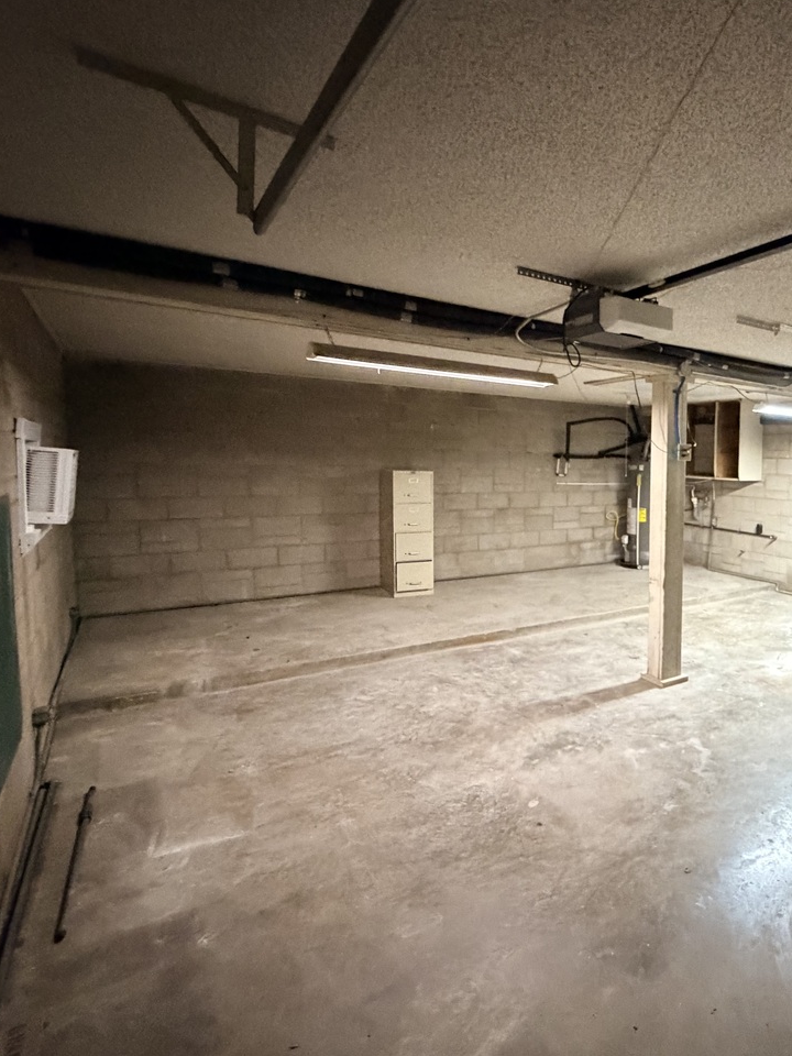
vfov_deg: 79.0
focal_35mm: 21
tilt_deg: -3.8
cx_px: 741
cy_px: 508
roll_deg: -0.7
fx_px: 641
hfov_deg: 53.7
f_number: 2.2
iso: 1250
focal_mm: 2.22
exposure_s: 1/40
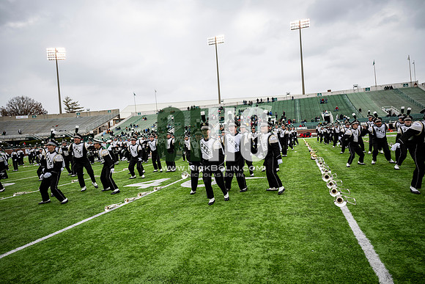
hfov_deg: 73.7
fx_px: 283
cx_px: 212
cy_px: 142
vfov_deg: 53.2
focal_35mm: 24
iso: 100
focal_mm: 24
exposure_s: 1/500
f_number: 2.8
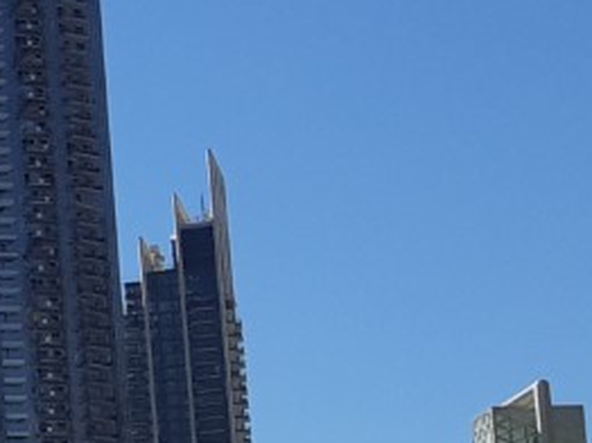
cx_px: -1189
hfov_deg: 9.6
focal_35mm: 159
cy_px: 330
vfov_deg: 9.3
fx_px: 2717
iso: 40
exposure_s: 1/2532
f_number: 1.7
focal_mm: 3.92
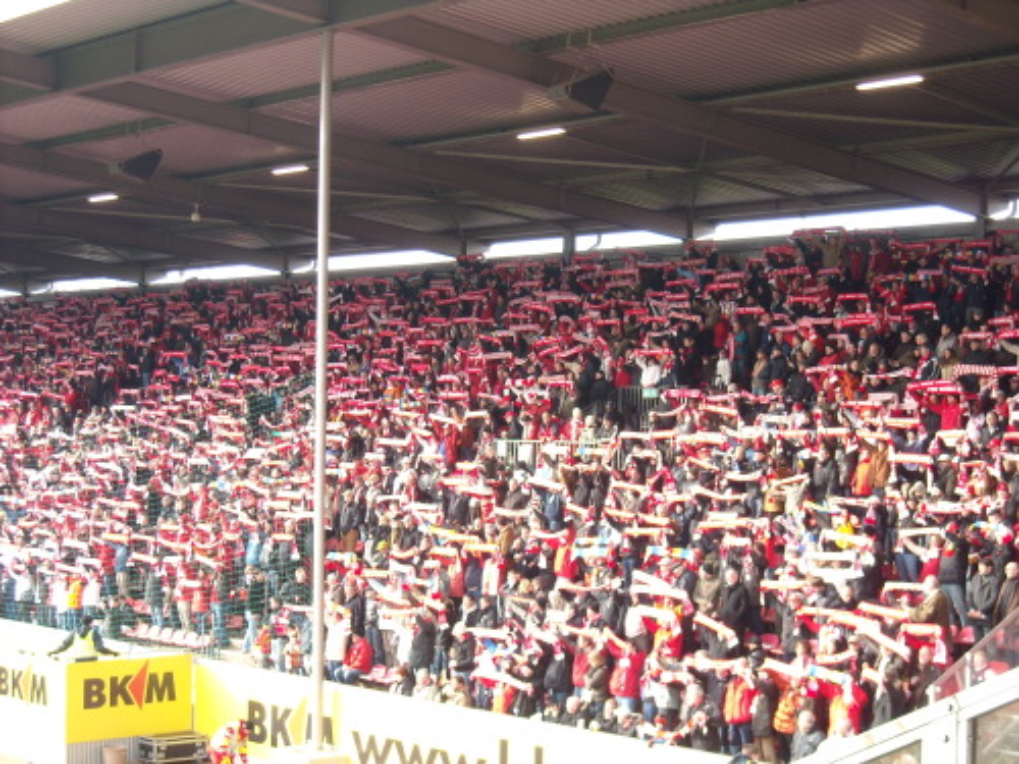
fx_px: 2002
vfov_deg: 21.6
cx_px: 510
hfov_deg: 28.6
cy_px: 382
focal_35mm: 68
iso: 91
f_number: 3.7
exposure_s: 1/49
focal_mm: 11.02
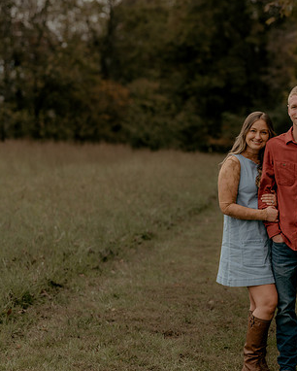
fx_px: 1328
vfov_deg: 15.9
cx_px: 272
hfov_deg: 12.7
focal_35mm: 121
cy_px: 186
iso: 125
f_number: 2.8
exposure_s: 1/640
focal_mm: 85
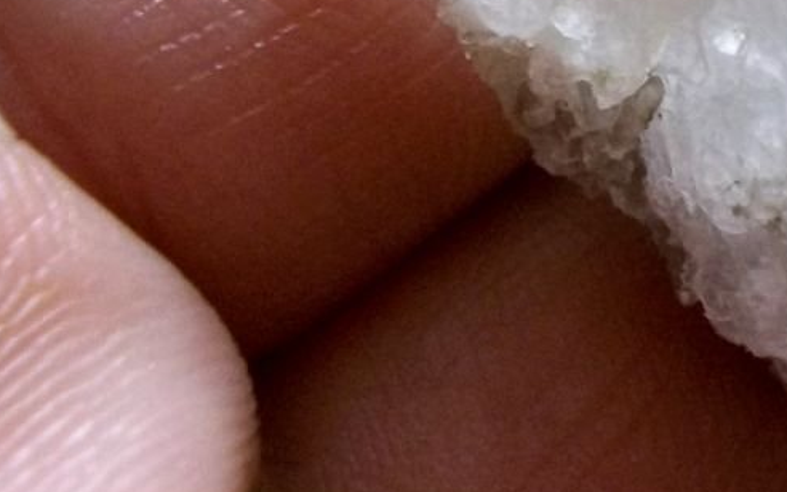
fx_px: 2146
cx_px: 1016
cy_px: -393
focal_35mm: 100
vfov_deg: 12.0
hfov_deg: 19.2
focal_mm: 4.1
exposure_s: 1/13
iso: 160
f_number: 3.3
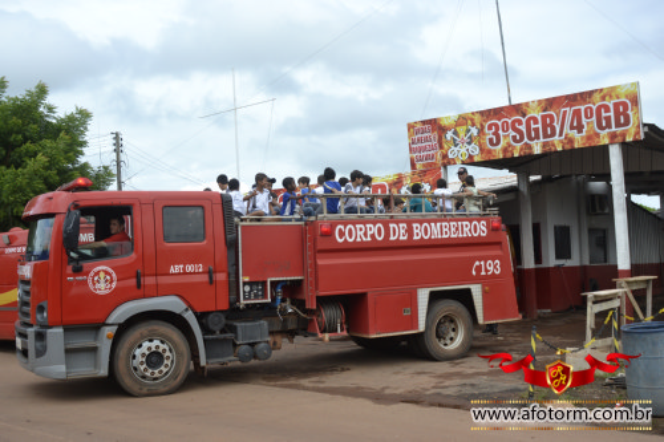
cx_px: 332
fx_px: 719
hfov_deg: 49.6
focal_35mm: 39
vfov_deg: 34.2
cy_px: 221
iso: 400
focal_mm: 26
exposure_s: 1/1250
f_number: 5.6
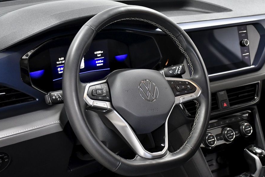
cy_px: 93
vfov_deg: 23.0
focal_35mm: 59
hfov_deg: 33.9
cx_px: 146
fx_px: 434
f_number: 4.5
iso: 2500
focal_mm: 34
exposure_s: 1/125
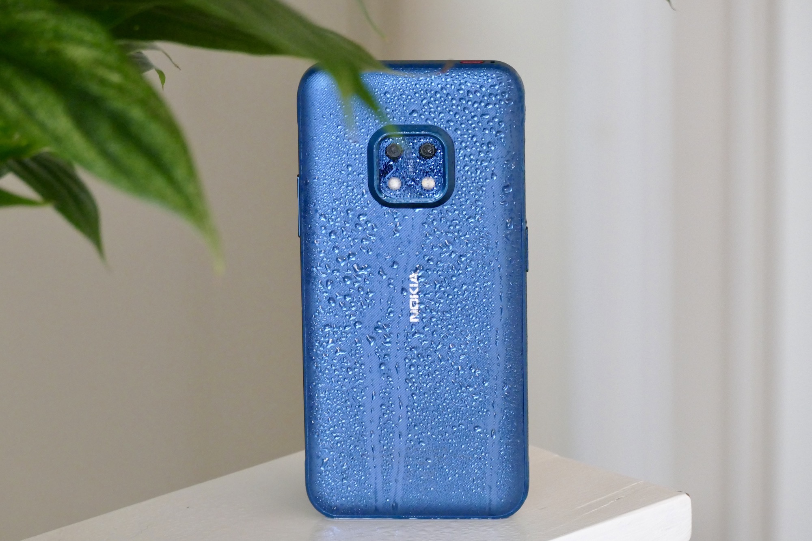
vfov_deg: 5.4
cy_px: 270
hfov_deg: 8.1
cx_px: 406
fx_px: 5751
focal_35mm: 255
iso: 1600
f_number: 4.5
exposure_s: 1/30
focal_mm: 92.88
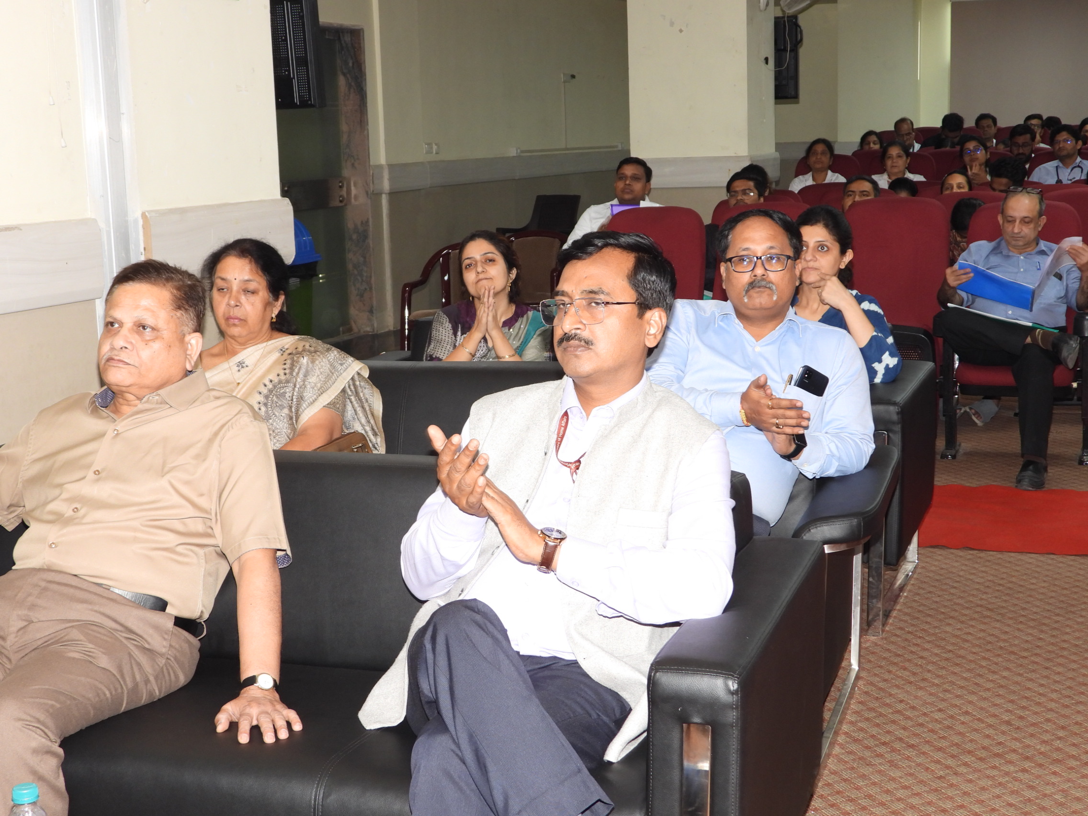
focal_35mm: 50
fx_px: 1572
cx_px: 544
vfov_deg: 29.1
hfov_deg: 38.2
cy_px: 408
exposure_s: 1/30
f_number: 3.2
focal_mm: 9
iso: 200
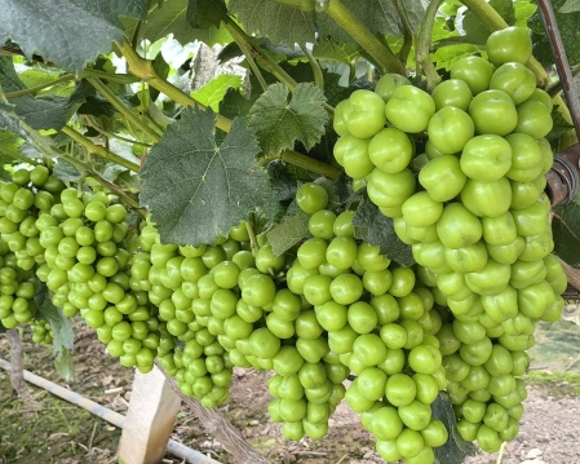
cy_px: 189
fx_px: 807
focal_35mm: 47
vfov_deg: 32.0
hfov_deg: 39.5
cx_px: 278
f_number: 1.8
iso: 1250
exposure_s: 1/200
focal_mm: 5.54
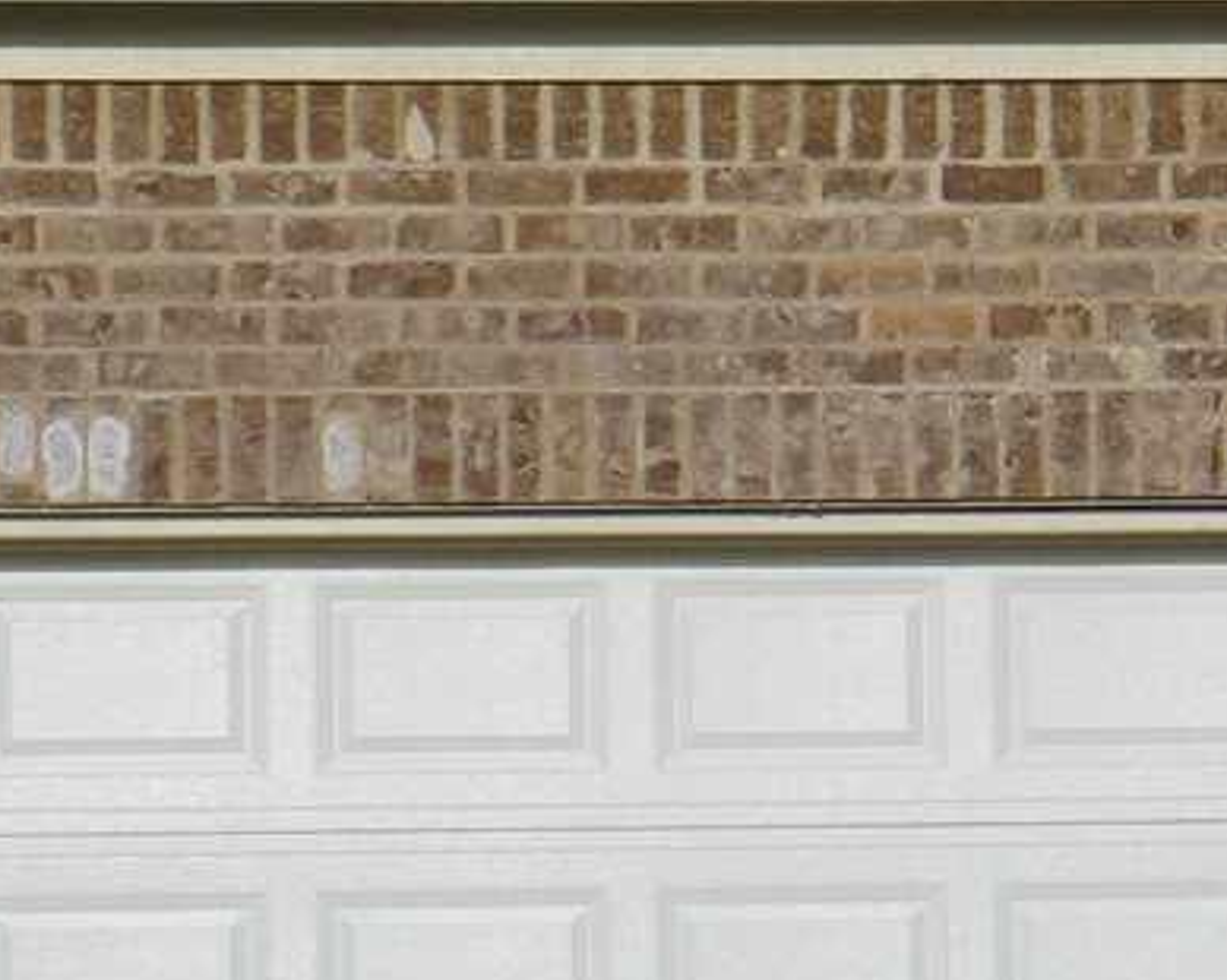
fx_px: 11324
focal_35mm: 312
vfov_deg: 5.0
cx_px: 2391
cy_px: 395
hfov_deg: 6.1
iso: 100
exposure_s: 1/160
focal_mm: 28
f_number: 11
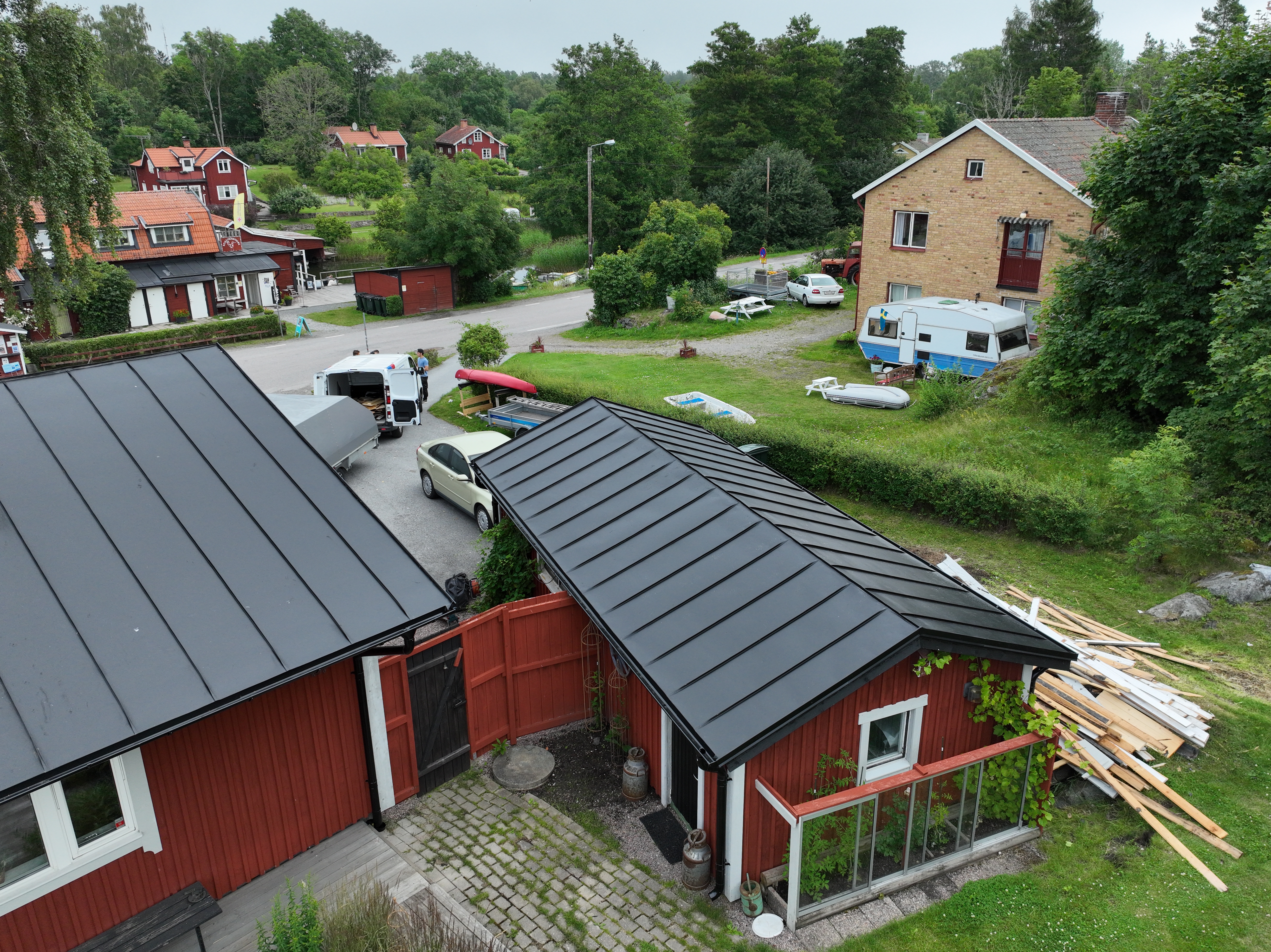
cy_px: 476
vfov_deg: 56.8
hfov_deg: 71.6
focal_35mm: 24
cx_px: 636
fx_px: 881
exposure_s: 1/1250
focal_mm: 12.29
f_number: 2.8
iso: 100
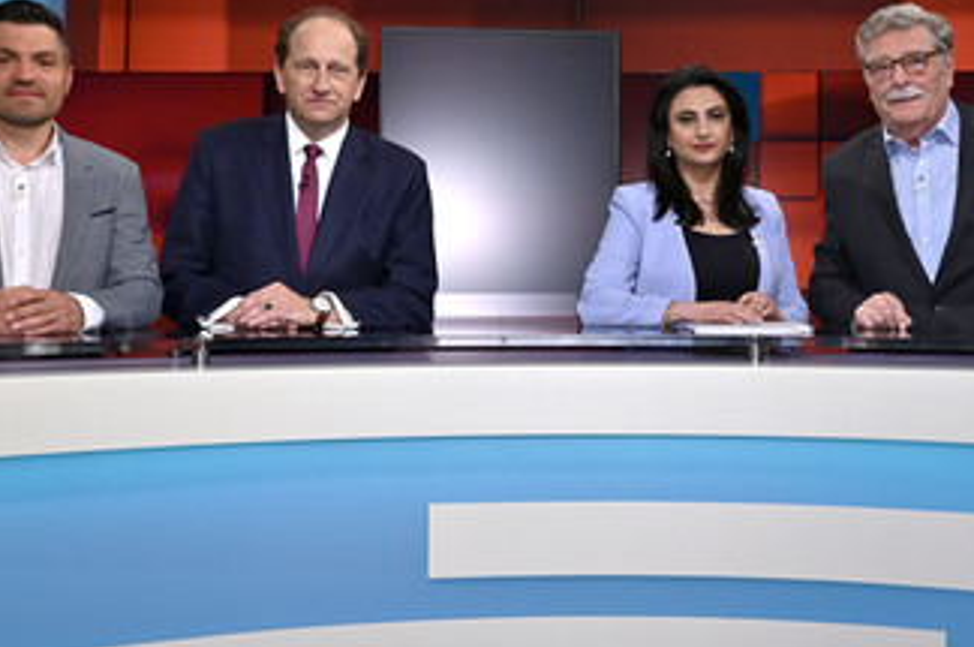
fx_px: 1054
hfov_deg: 49.6
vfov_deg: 34.0
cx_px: 482
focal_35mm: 39
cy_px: 256
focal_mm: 28
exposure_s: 1/200
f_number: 5
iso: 1000
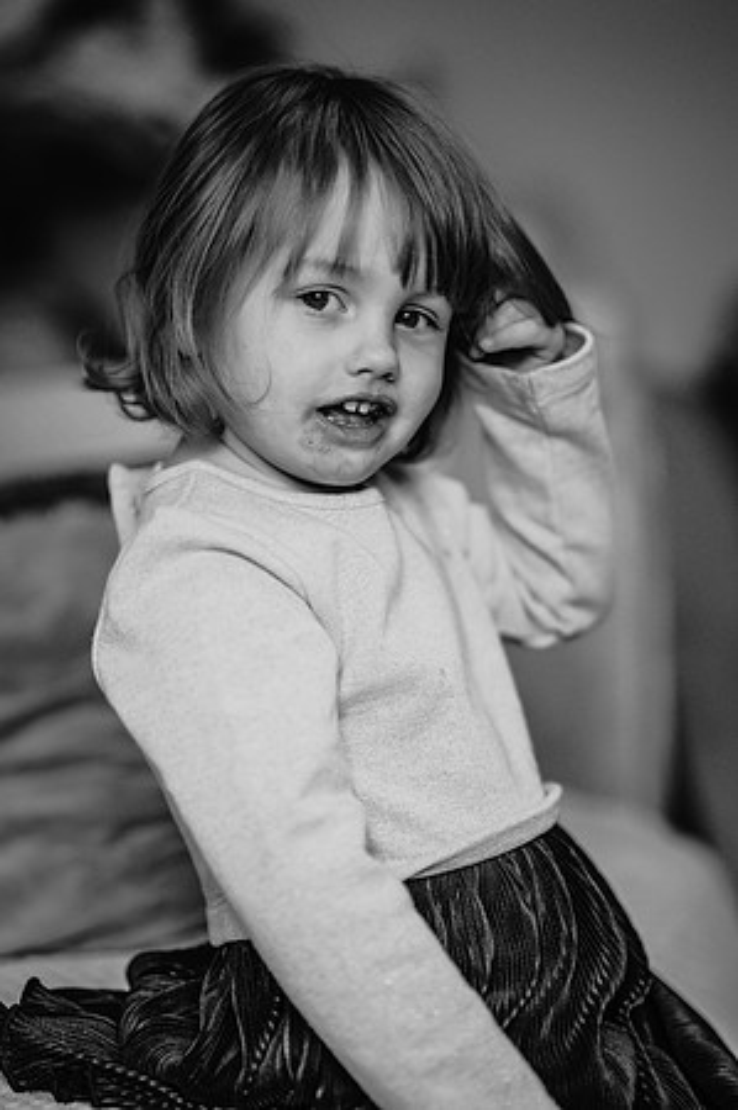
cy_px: 555
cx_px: 369
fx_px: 2620
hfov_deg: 16.0
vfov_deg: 23.9
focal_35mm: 85
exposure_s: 1/160
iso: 220
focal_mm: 85
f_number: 1.8
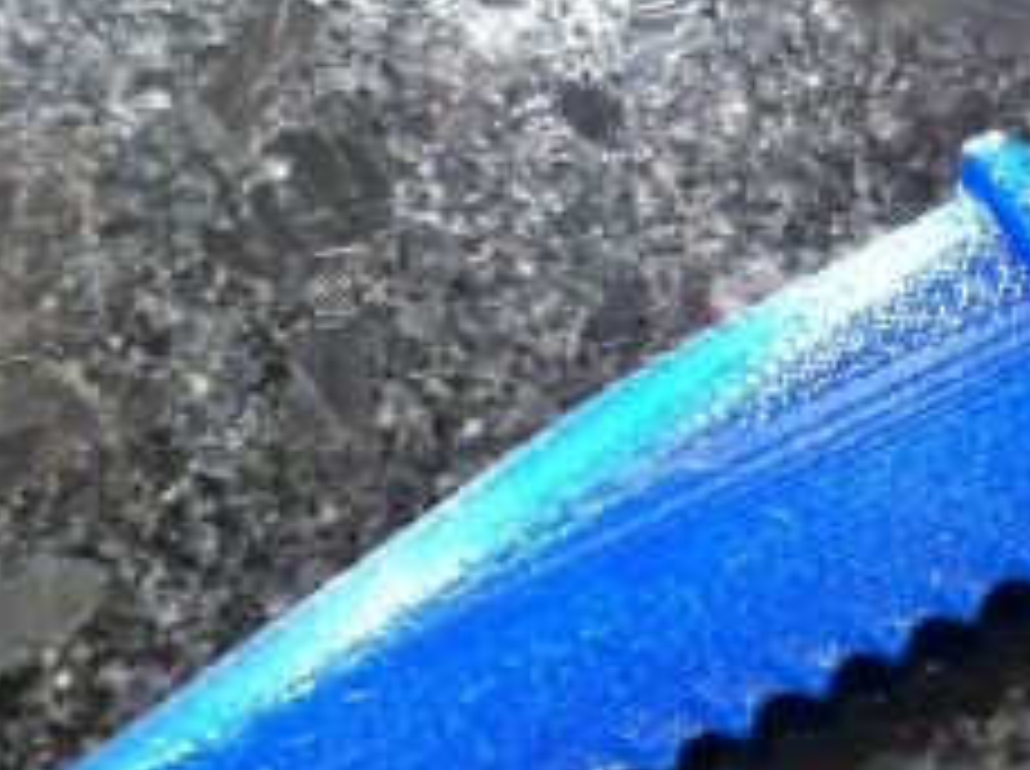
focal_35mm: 82
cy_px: 378
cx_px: 1017
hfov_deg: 23.0
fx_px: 2436
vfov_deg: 17.9
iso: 1000
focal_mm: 3.85
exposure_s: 1/15
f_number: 2.8
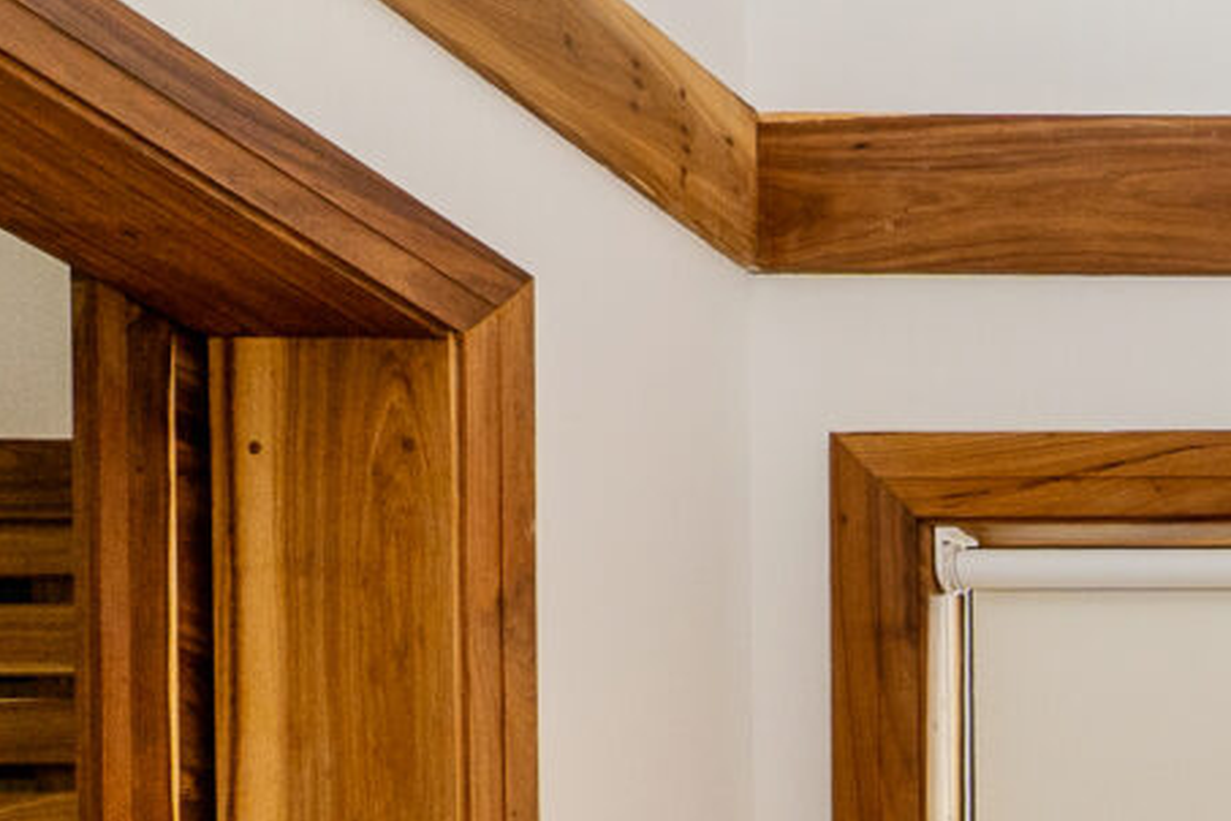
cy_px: 1578
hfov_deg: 16.1
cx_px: 2516
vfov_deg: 12.7
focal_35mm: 96
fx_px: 3282
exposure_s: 1/160
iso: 200
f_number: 4.5
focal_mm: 17
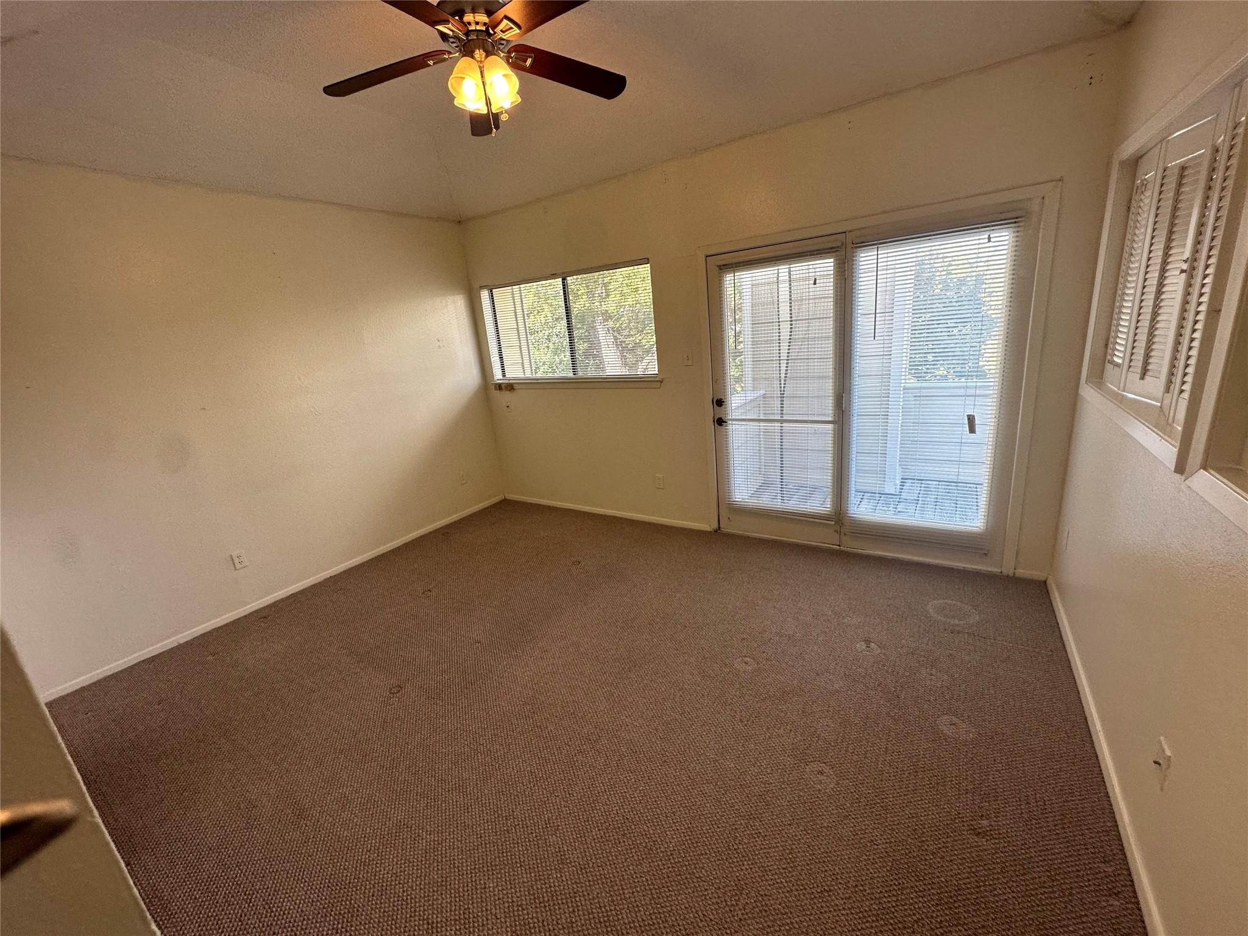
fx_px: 505
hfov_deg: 102.1
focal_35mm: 14
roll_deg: +5.9
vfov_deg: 85.7
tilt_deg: -14.2
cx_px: 624
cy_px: 468
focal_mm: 2.22
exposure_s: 1/120
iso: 125
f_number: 2.2
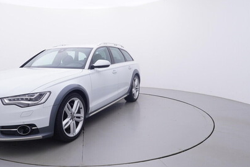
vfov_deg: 42.8
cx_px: 85
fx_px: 213
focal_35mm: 31
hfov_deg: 59.5
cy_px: 81
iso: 200
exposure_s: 1/80
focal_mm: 15
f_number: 5
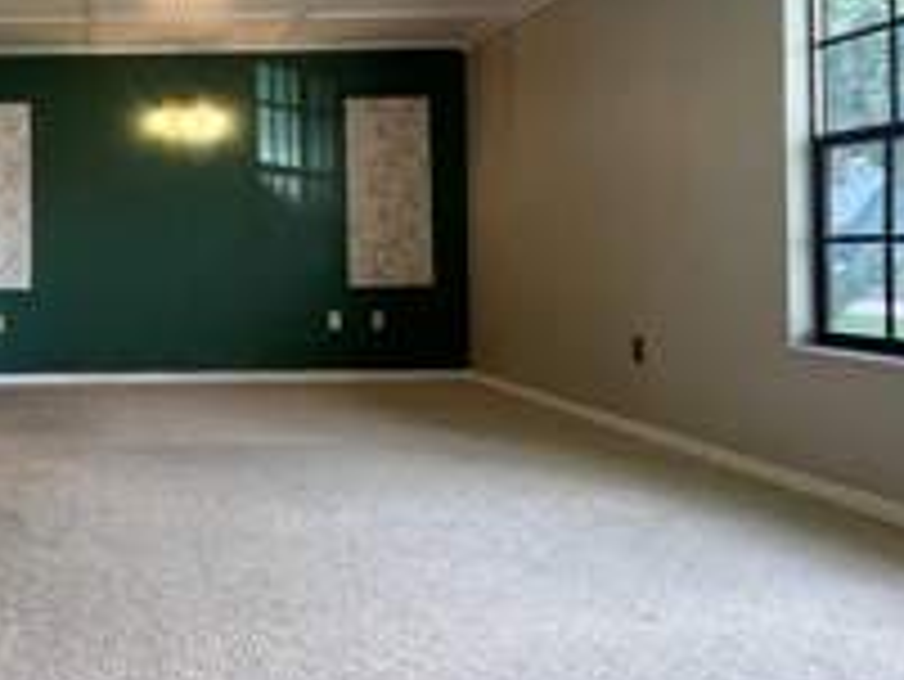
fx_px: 810
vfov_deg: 45.1
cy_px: 257
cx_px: 90
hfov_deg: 51.5
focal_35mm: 31
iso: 200
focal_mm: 1.57
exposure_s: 1/60
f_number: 1.8
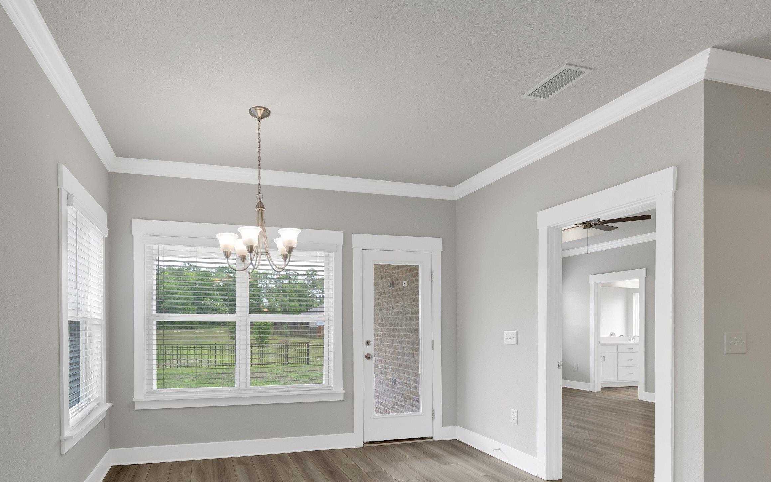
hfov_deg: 87.0
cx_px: 314
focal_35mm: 19
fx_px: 399
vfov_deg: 60.4
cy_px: 329
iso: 400
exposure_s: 1/20
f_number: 11
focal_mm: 14
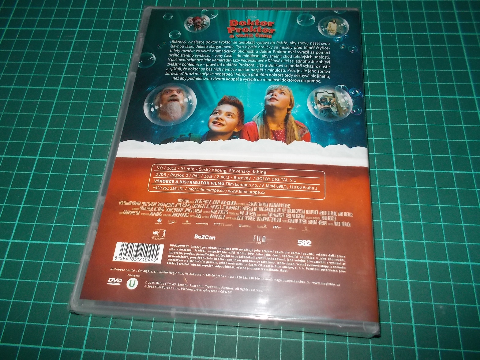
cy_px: 180
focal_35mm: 29
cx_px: 240
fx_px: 402
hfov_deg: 61.7
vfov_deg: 48.2
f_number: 3.3
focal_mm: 4.1
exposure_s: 1/30
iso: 200
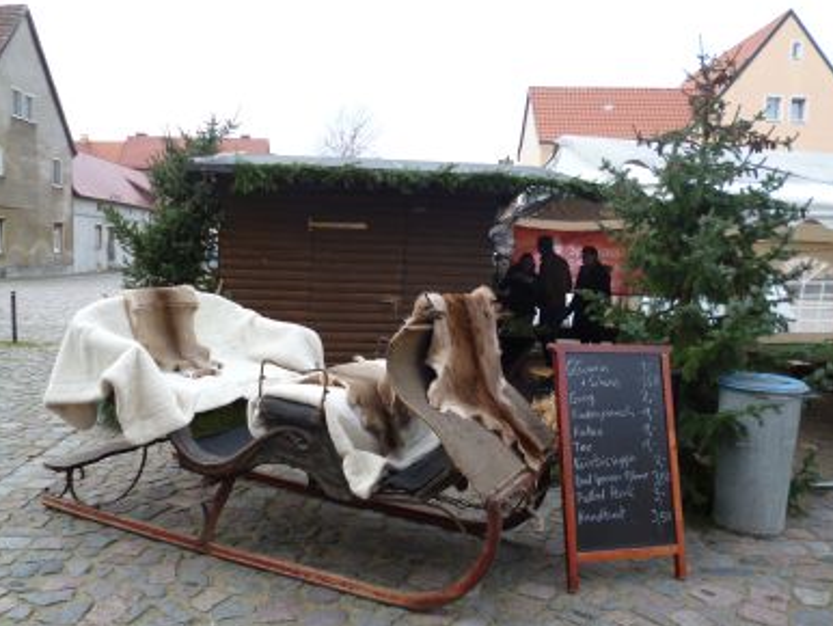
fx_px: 698
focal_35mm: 29
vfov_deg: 48.3
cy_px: 313
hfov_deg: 61.6
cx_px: 425
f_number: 2.7
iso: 100
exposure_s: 1/100
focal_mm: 5
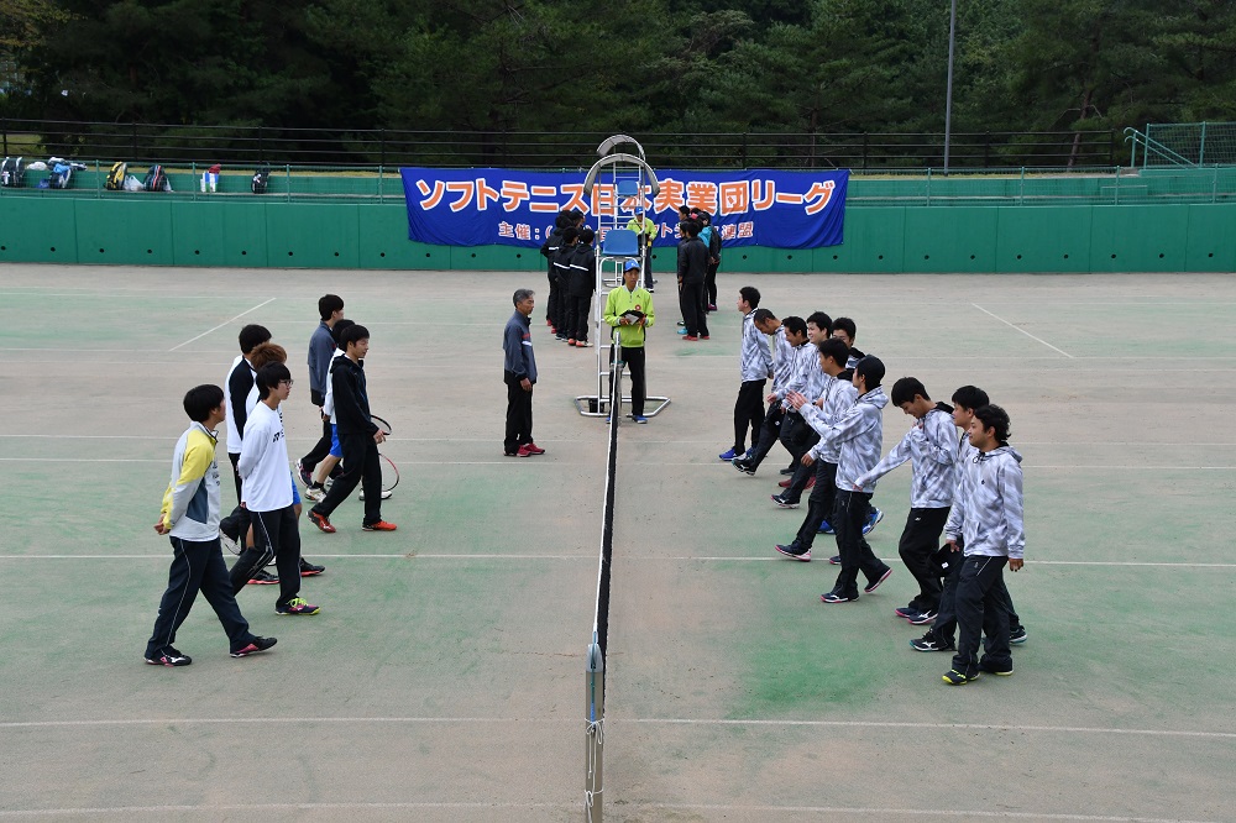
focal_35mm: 57
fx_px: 1956
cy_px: 412
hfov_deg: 35.1
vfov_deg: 23.8
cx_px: 618
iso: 800
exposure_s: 1/500
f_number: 11
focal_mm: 38
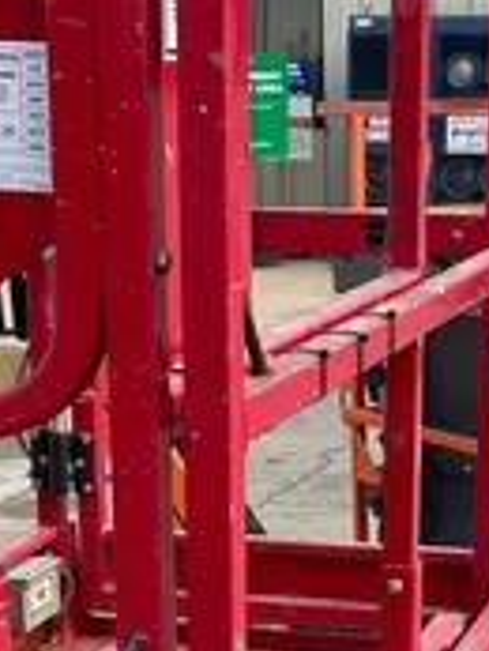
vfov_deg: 16.9
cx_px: 308
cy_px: 830
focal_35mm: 110
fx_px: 2069
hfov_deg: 13.5
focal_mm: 4.2
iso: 32
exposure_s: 1/1435
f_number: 1.6
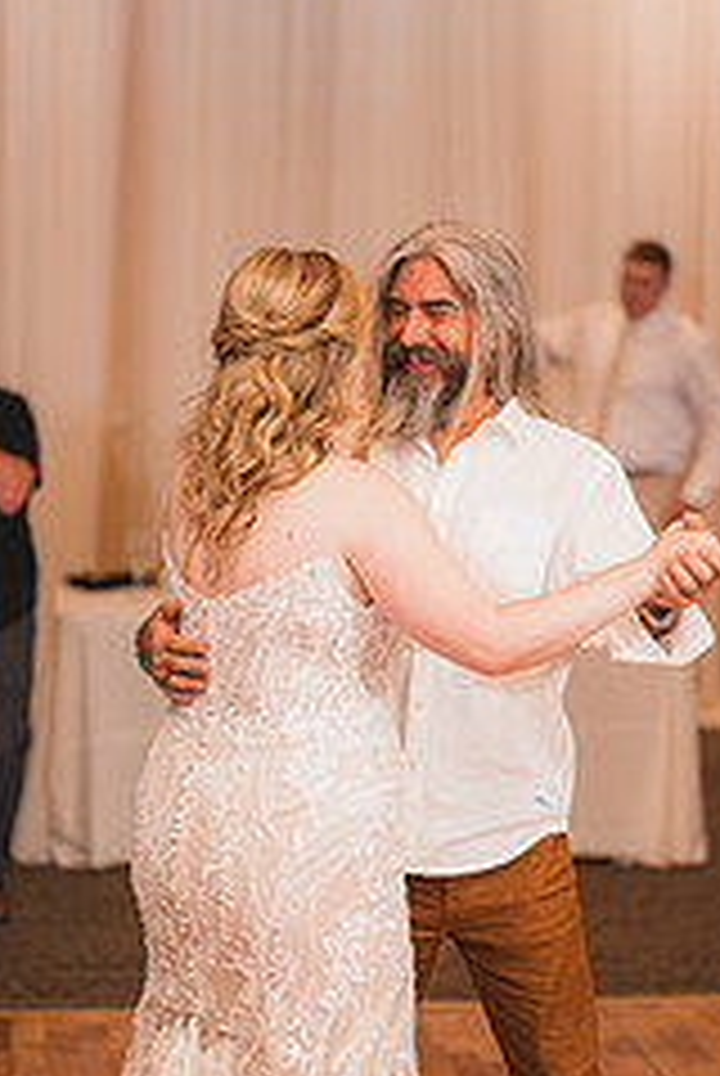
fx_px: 2812
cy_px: 594
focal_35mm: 94
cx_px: 382
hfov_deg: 14.6
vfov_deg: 21.6
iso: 125
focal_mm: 50
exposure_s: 1/250
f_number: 1.2
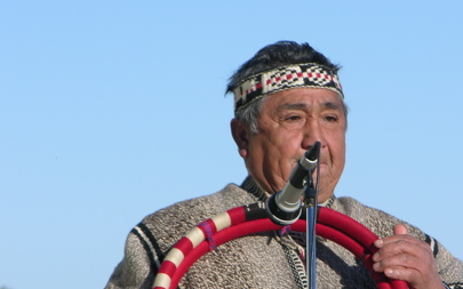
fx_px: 5917
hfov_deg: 4.5
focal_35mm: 469
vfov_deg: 2.8
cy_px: 162
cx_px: 308
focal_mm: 71.2
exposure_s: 1/268
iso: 50
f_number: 5.9
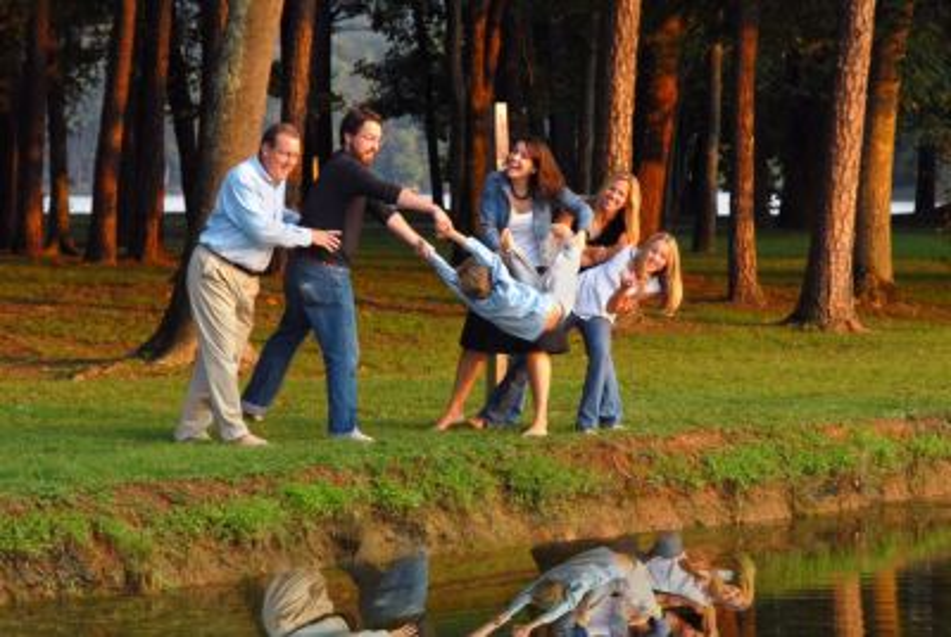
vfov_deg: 13.1
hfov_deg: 19.4
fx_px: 2778
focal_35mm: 105
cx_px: 476
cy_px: 318
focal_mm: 70
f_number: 6.3
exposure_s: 1/160
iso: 200
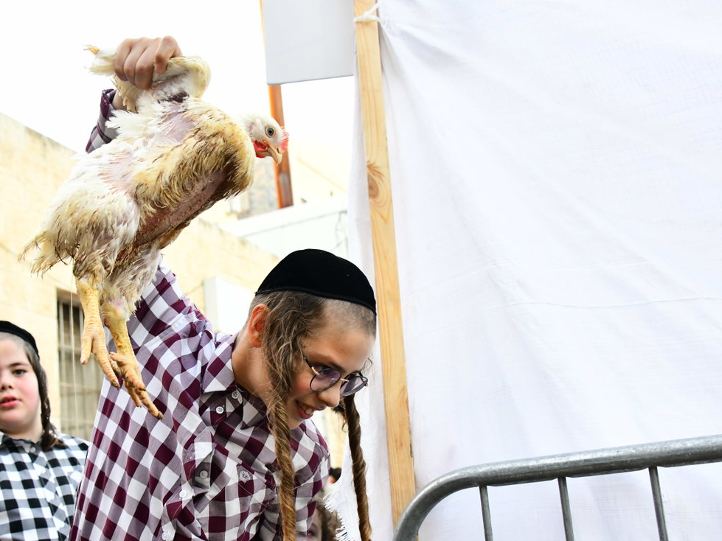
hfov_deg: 42.6
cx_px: 267
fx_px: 918
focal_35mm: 44
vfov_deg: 32.7
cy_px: 336
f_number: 5.6
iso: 2500
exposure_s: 1/200
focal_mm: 32
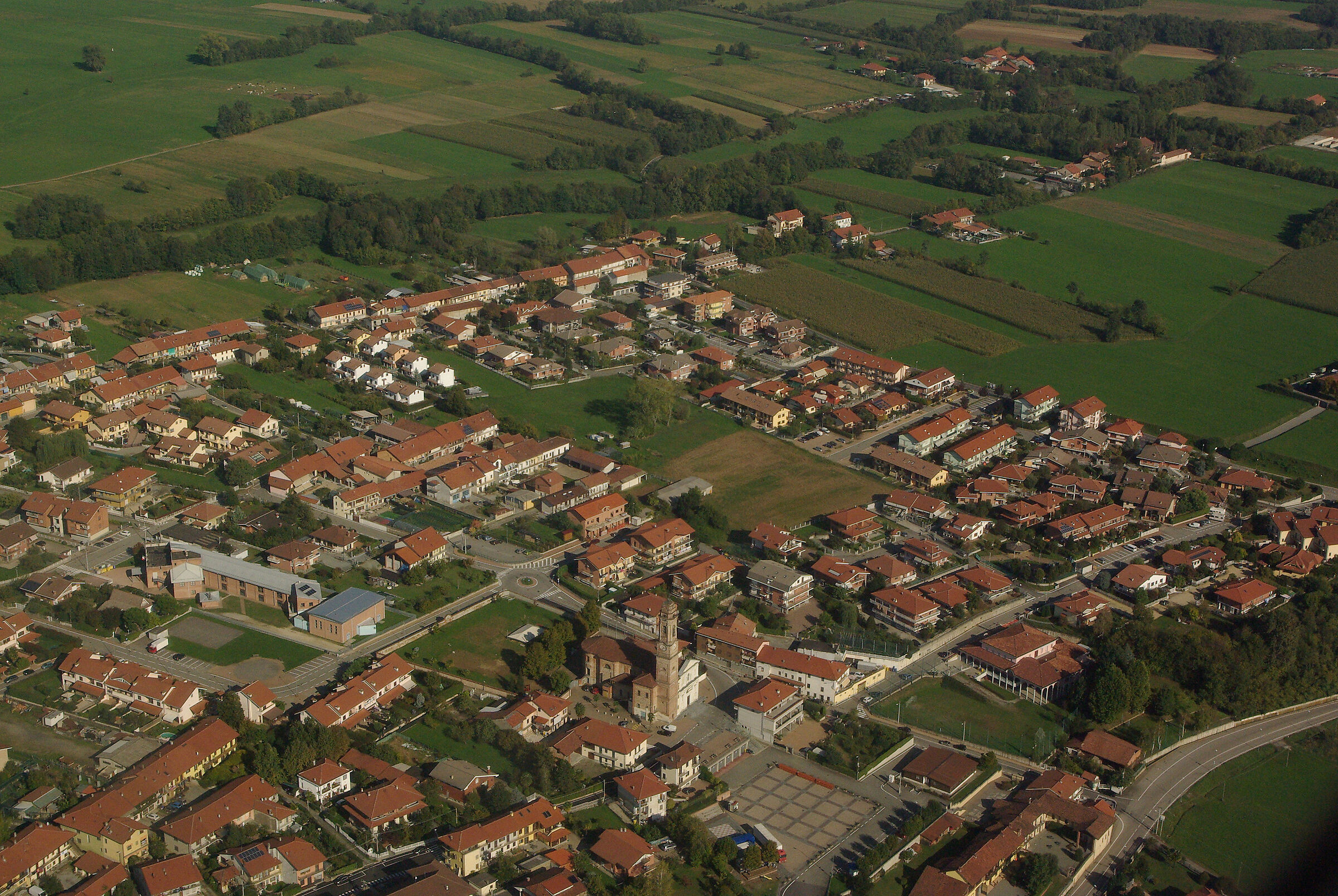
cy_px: 448
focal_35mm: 52
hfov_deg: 37.8
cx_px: 669
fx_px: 1954
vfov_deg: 25.8
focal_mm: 35
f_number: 11
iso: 800
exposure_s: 1/1000
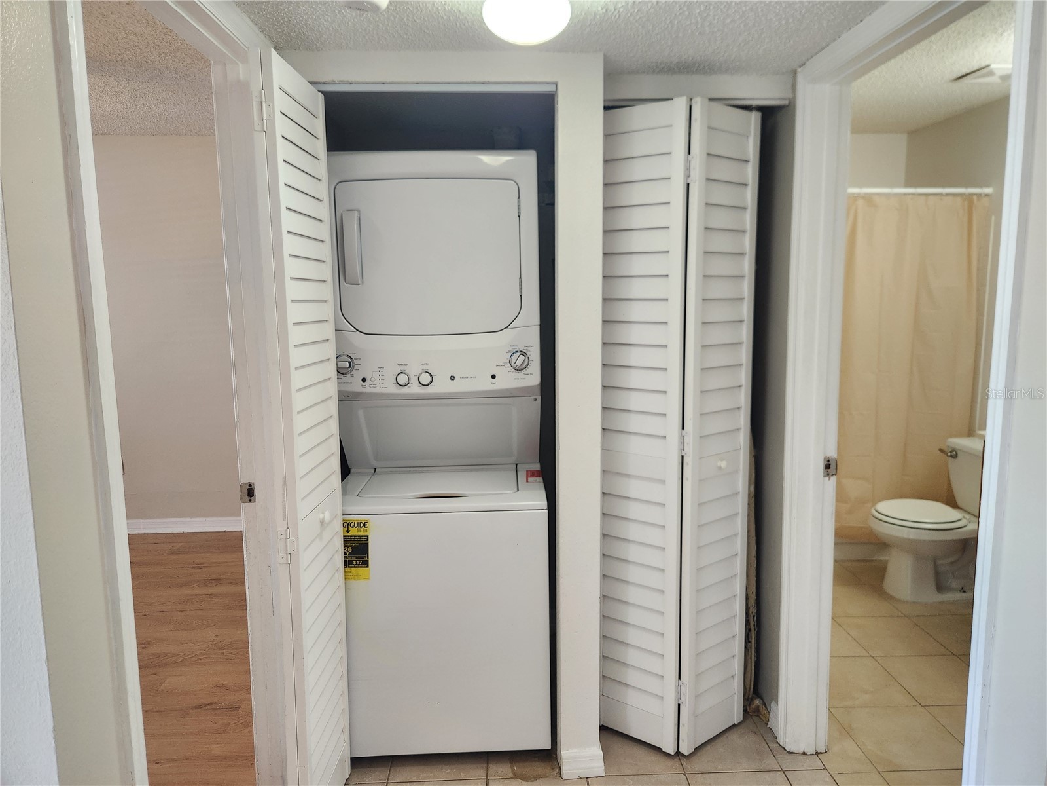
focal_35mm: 23
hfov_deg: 73.9
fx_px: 696
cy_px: 393
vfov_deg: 58.9
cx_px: 524
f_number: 1.8
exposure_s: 1/120
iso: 250
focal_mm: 5.4
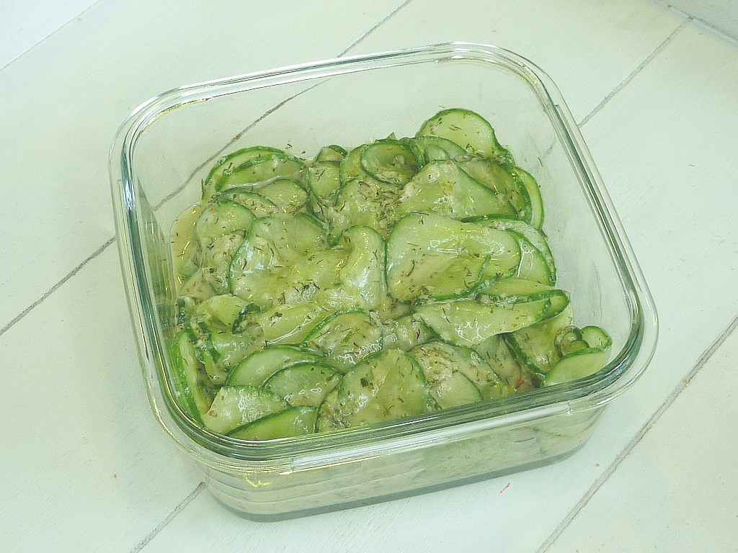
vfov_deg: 22.9
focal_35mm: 64
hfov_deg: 30.3
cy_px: 276
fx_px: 1364
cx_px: 369
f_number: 2.9
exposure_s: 1/50
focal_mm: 5.9
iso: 80
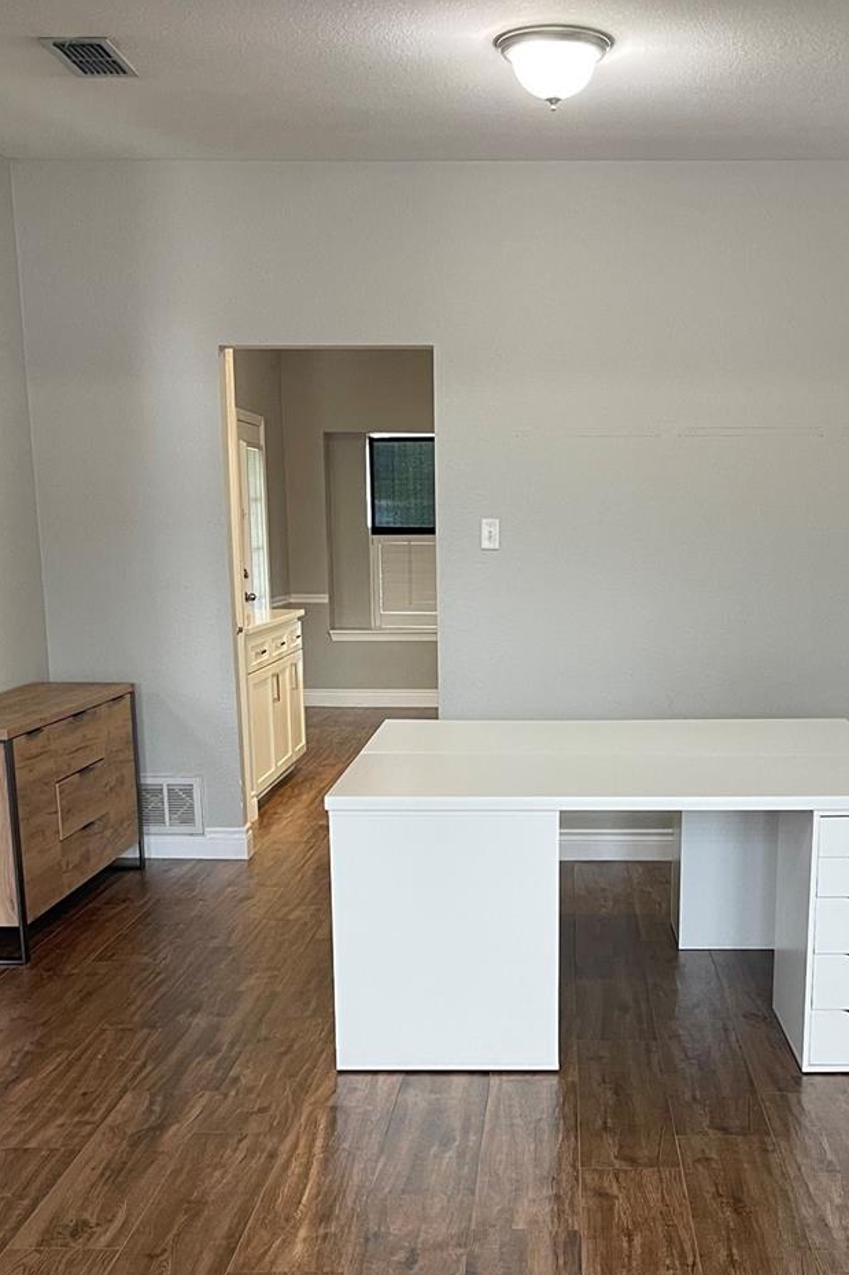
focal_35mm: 43
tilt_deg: -13.0
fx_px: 1522
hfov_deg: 31.0
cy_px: 921
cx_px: 545
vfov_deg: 44.3
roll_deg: -0.5
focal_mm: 5.1
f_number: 1.6
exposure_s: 1/60
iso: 160
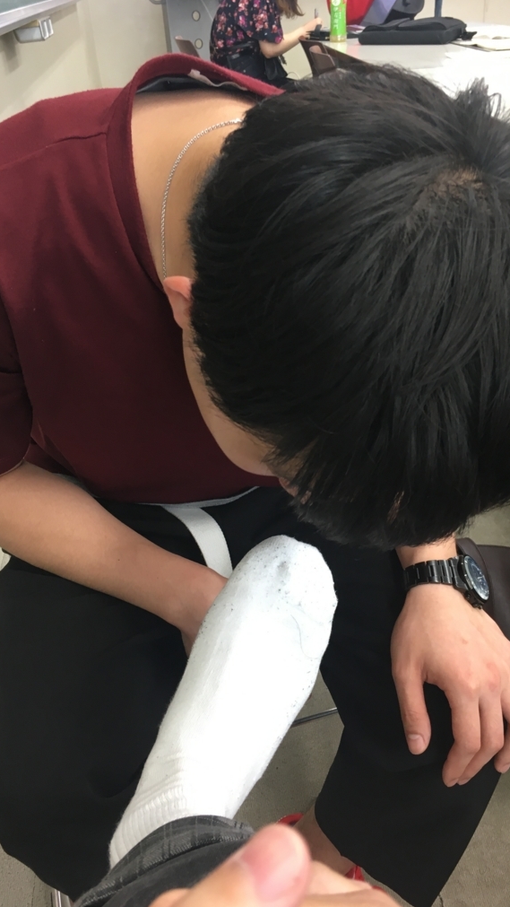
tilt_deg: -30.5
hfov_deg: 36.6
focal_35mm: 32
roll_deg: +2.4
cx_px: 286
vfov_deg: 61.0
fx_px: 769
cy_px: 450
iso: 50
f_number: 2.2
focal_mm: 4.15
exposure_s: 1/30
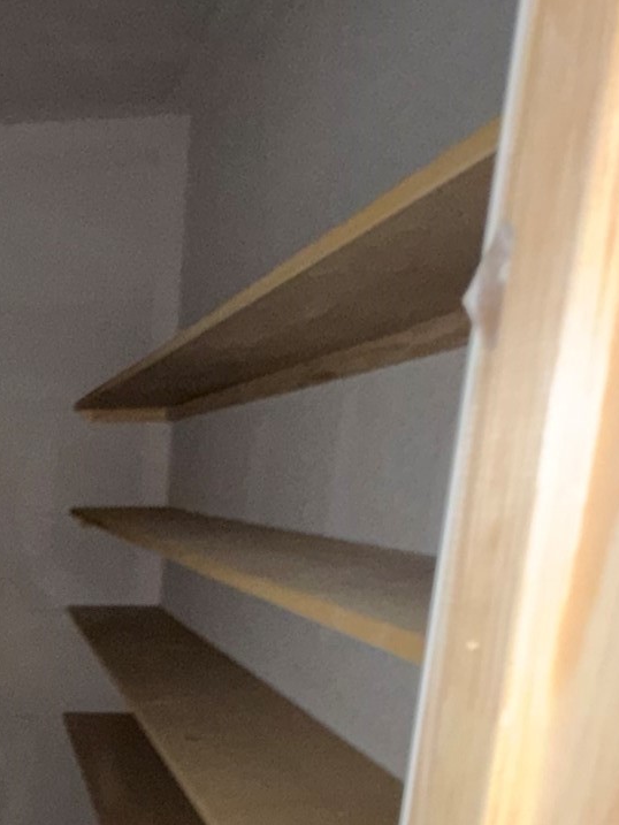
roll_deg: +0.3
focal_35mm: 40
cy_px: 734
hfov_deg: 30.2
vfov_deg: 43.0
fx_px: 953
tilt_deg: -14.5
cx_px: -140
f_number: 2.2
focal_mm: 2.22
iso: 250
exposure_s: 1/30
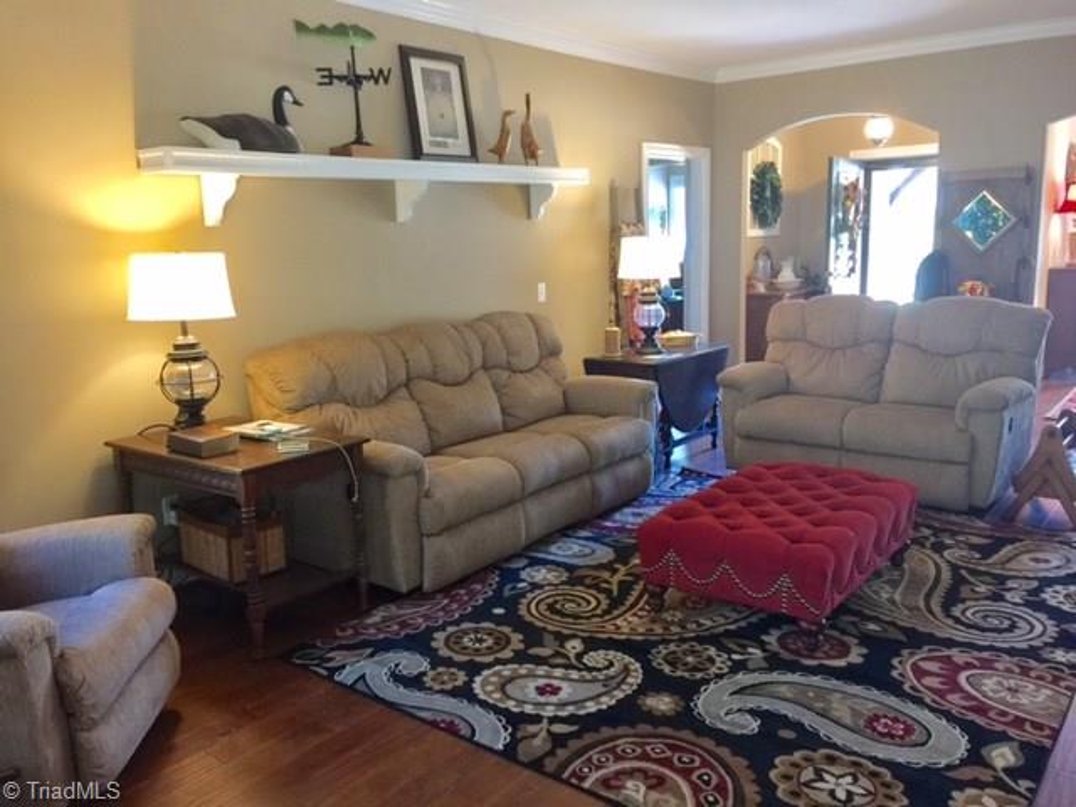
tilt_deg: -10.2
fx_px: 901
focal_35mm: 29
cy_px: 404
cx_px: 538
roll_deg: +1.6
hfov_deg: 61.7
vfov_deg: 48.2
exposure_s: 1/15
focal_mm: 4.15
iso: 100
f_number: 2.2
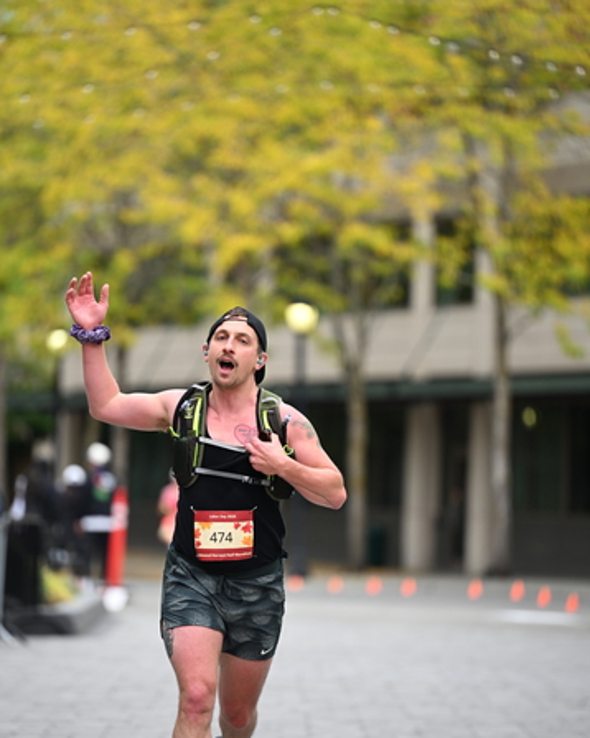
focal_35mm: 219
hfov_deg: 7.1
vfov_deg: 8.8
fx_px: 4783
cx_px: 289
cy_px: 430
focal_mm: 190
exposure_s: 1/2000
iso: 640
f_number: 2.8
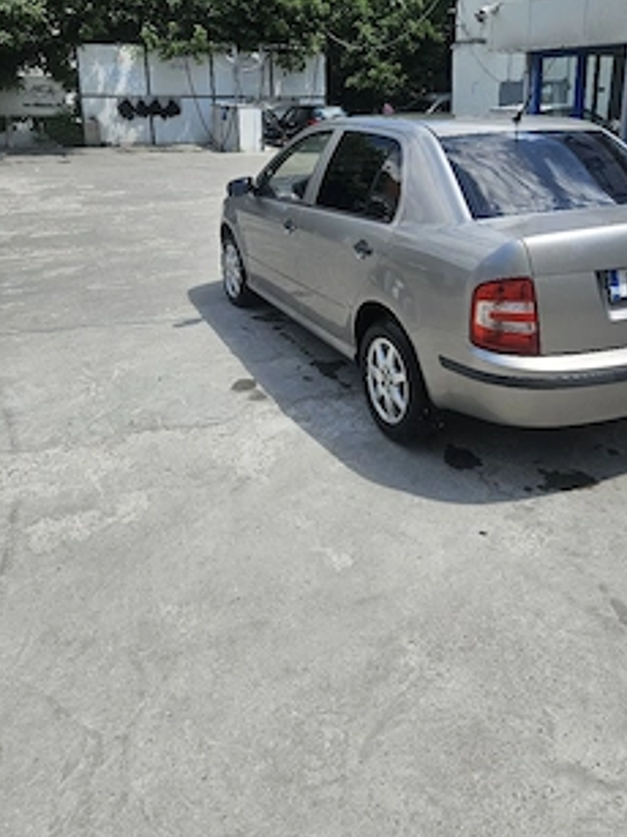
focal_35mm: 30
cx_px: 390
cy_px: 305
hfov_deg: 46.4
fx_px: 725
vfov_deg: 59.1
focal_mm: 5.4
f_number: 1.8
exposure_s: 1/1250
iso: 25
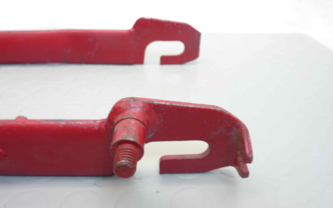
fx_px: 245
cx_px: 166
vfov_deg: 46.0
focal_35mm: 27
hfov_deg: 68.4
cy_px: 102
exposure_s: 1/10
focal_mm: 4.1
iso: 80
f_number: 3.3
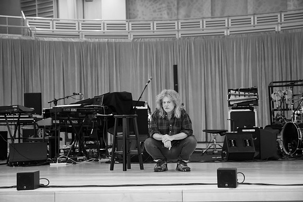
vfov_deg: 19.5
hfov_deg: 28.8
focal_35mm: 70
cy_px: 101
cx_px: 152
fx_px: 589
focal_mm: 70
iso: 12800
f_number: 2.8
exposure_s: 1/80
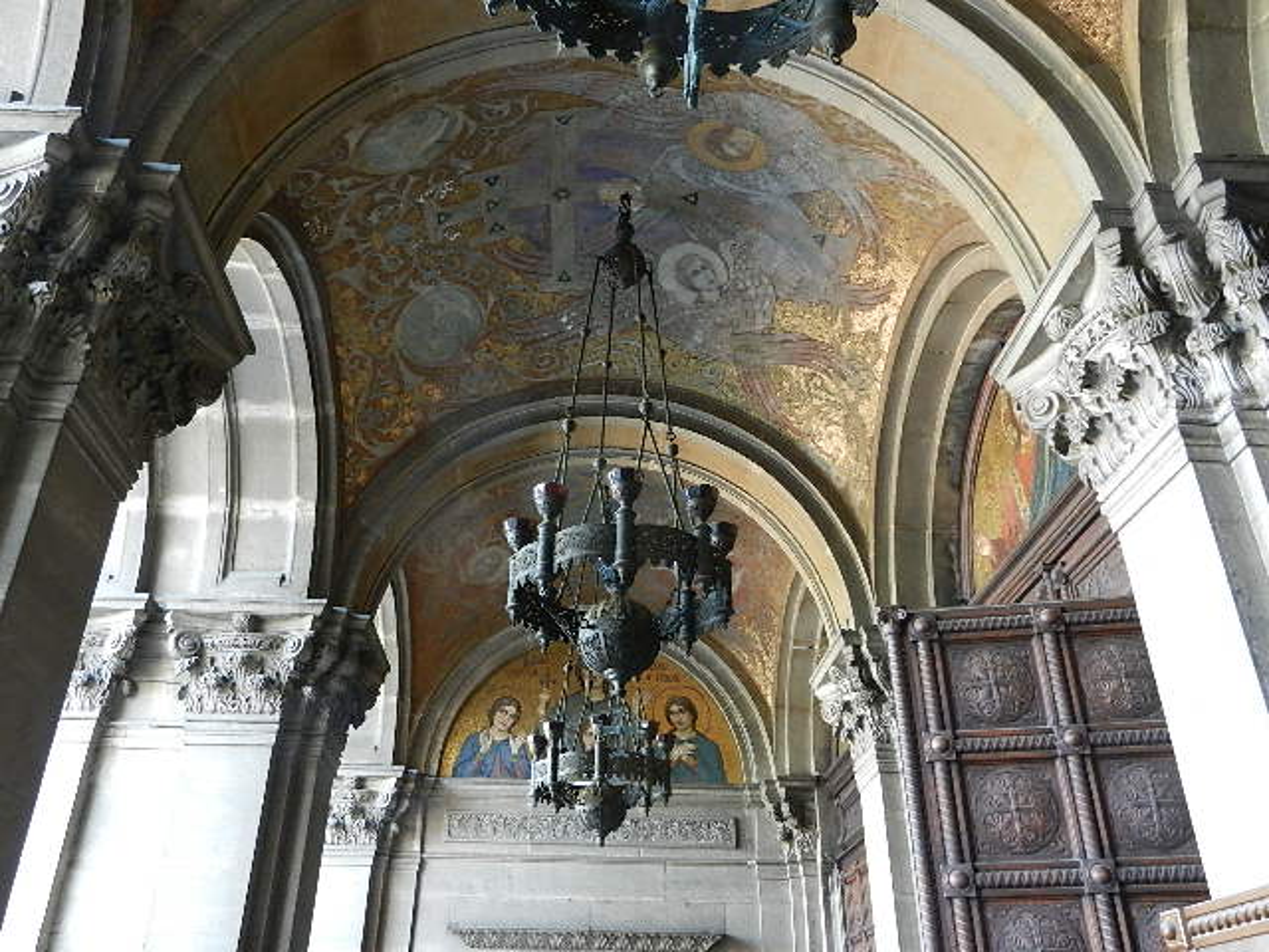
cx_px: 634
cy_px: 476
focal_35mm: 29
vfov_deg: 48.2
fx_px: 1063
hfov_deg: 61.7
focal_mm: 5.1
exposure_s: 1/20
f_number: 3.6
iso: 400
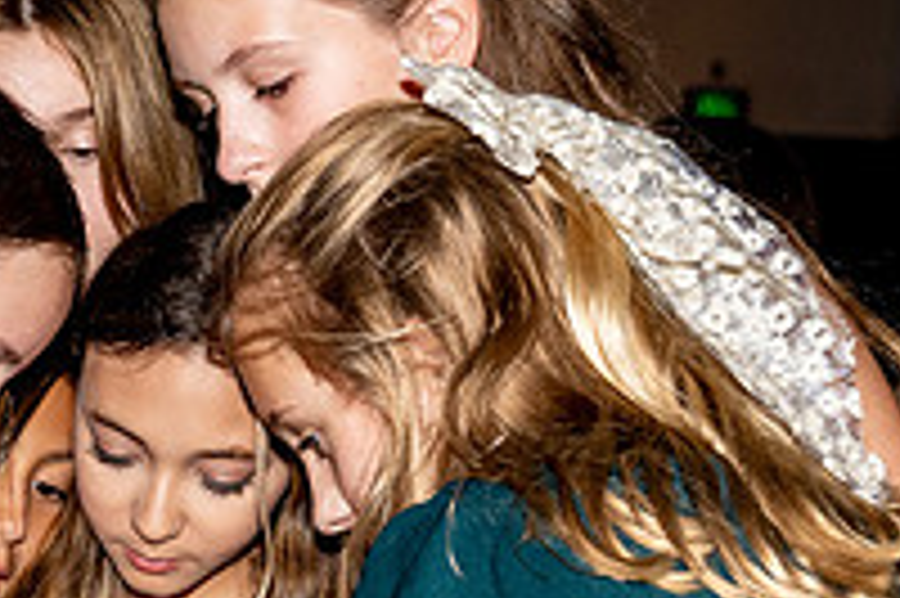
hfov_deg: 16.6
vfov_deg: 11.2
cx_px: 148
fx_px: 3047
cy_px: 506
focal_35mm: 122
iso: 1250
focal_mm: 42
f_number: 4
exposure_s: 1/80
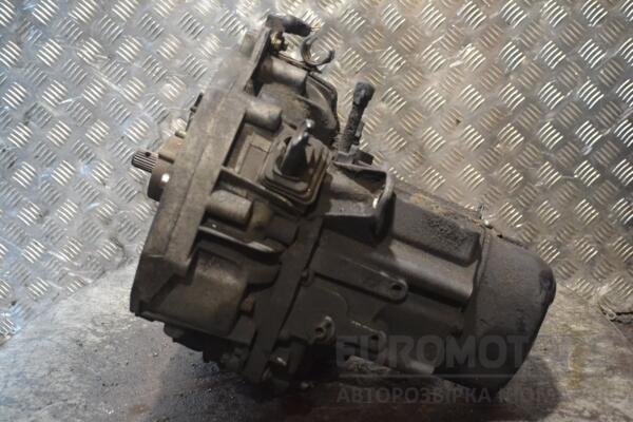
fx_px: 897
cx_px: 316
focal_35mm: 51
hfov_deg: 38.9
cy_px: 211
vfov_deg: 26.5
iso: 3200
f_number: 5
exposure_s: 1/60
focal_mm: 34
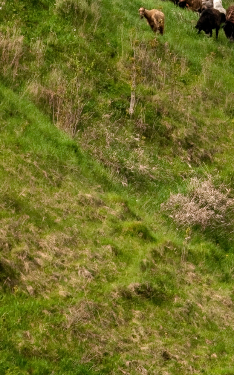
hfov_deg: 2.2
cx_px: 312
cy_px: -160
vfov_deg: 3.5
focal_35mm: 606
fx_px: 6185
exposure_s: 1/1000
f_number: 8
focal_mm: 92
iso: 400
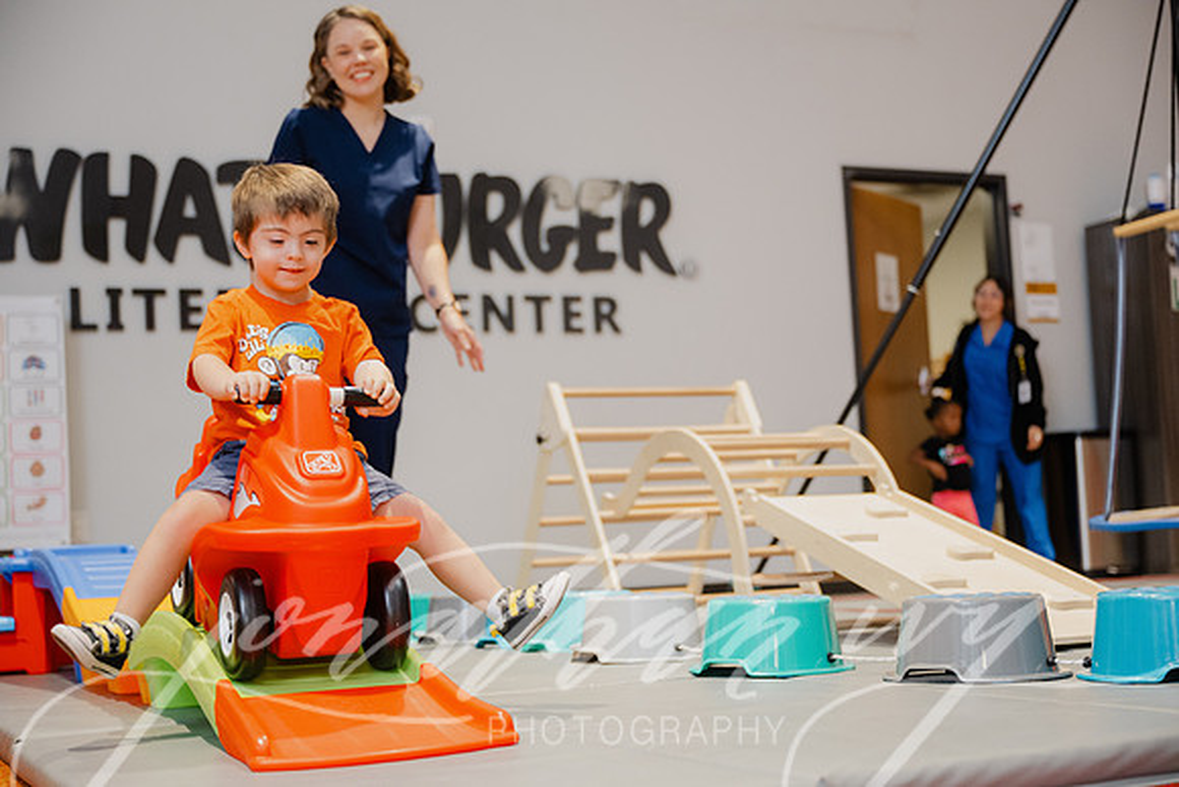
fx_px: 1671
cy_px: 394
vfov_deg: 26.5
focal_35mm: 51
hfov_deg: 38.9
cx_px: 590
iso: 2000
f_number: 2.8
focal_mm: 51
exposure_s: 1/200
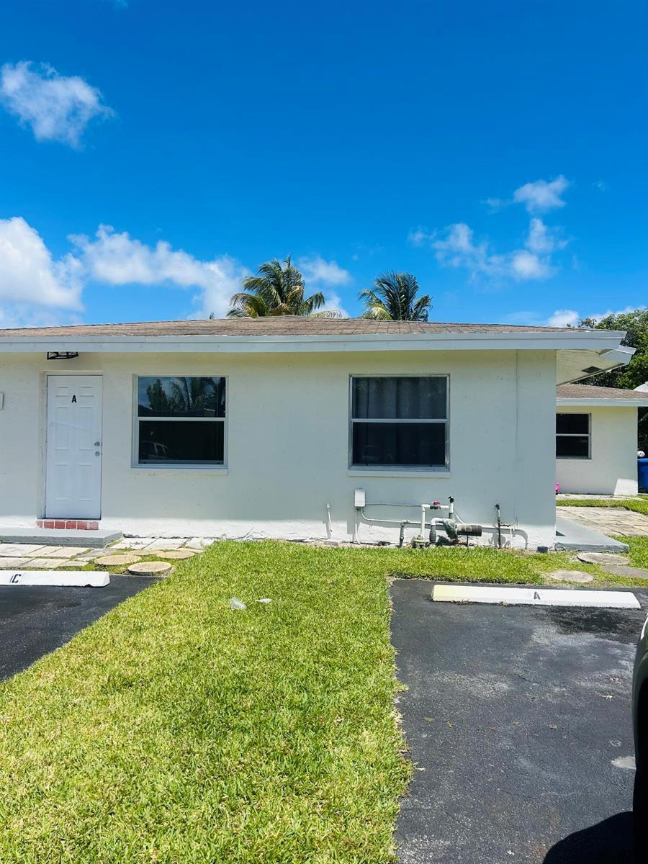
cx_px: 324
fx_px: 649
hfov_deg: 53.1
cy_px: 432
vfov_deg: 67.3
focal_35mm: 26
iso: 50
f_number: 1.5
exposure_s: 1/5587
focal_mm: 5.7
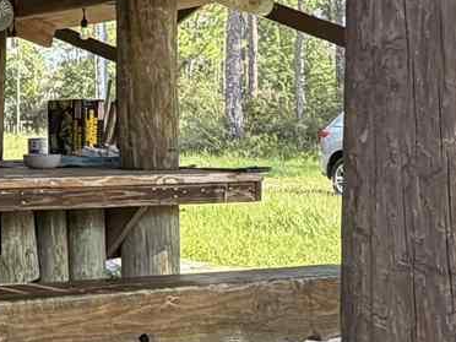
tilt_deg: +1.0
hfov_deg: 20.7
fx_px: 1014
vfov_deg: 19.0
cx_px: -271
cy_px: 98
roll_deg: +1.5
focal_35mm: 77
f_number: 2.2
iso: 50
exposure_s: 1/189
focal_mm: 2.22
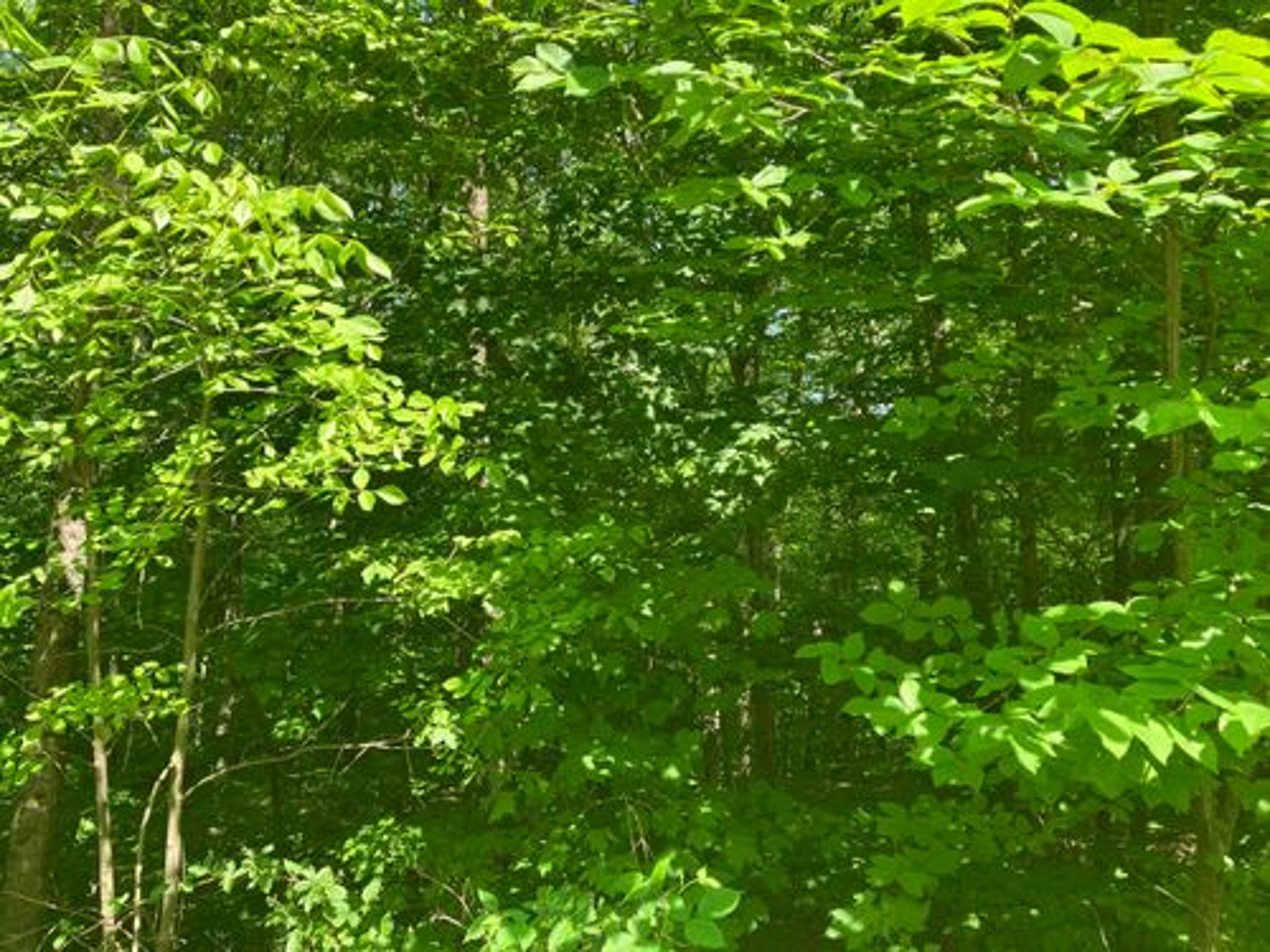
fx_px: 1027
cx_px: 635
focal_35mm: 28
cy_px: 476
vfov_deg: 49.7
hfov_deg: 63.4
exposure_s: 1/157
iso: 25
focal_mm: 3.99
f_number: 1.8
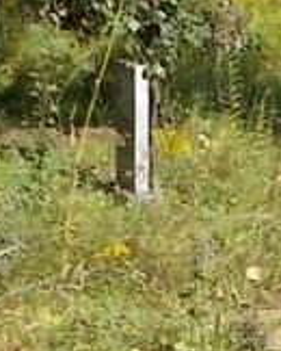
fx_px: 1297
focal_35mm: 125
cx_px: 333
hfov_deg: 12.1
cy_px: 455
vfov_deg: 14.7
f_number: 8
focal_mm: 4.6
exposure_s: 1/100
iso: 80
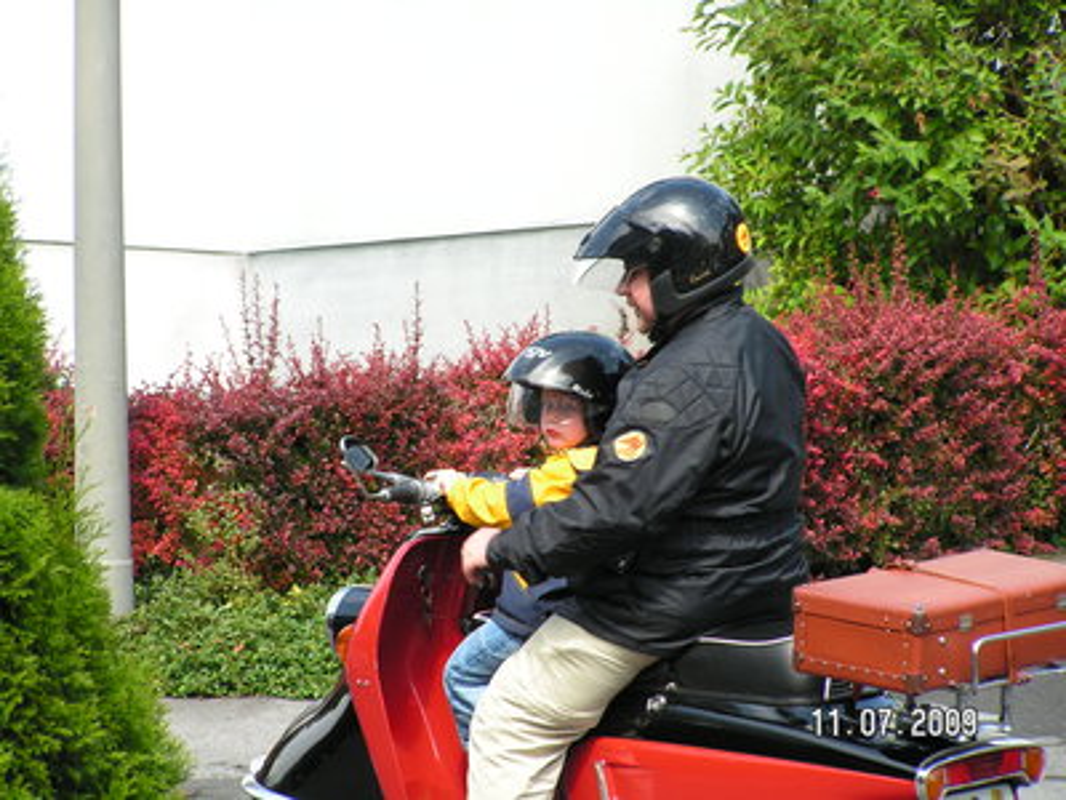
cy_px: 400
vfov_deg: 6.2
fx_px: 7391
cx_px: 533
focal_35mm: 240
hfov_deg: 8.2
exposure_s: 1/200
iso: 50
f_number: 4
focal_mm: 39.8
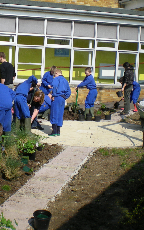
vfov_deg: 33.5
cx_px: 20
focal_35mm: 61
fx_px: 383
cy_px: 103
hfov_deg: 20.9
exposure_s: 1/386
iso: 50
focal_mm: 6.3
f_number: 4.6
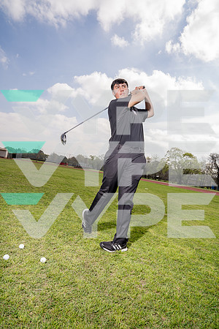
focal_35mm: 24
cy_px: 164
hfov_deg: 53.1
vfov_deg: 73.7
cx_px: 110
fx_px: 219
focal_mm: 24
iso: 100
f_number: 7.1
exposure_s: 1/250
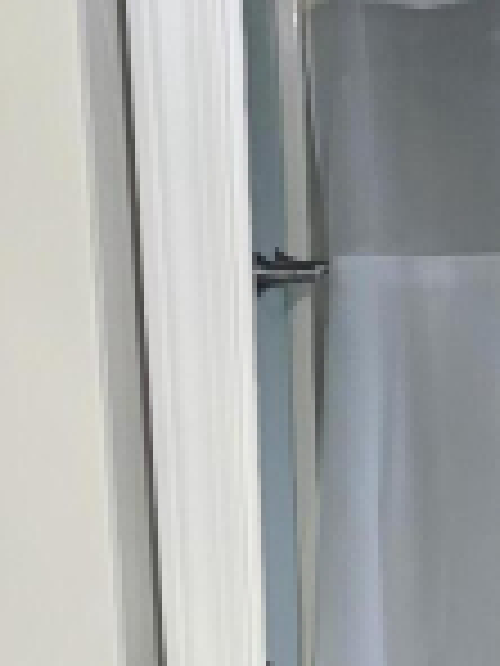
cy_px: 1105
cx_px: 396
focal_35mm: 104
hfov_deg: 14.2
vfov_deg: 16.5
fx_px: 2003
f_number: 1.7
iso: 1000
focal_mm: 6.3
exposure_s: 1/120
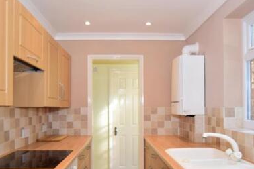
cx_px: 132
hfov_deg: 69.4
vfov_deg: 48.7
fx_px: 183
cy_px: 113
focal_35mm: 26
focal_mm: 10
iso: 200
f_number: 5
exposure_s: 1/50
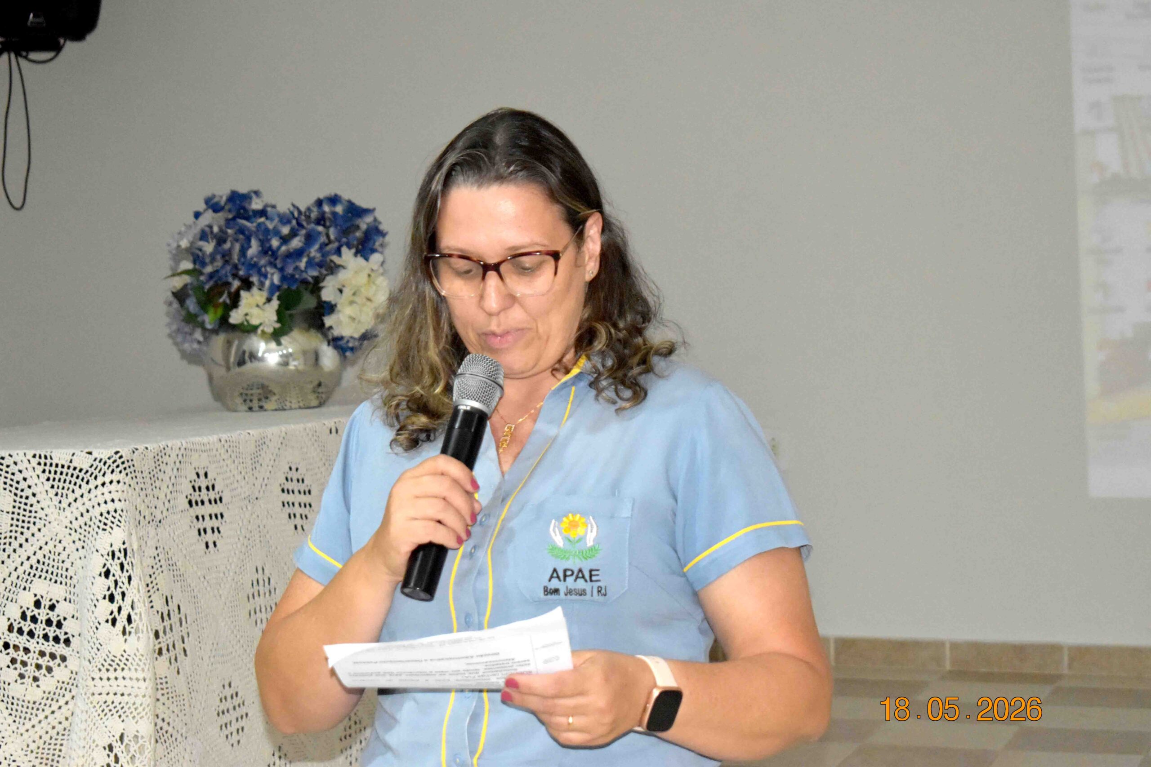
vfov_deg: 16.6
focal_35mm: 82
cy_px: 384
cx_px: 576
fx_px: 2638
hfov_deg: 24.6
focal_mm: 55
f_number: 5.6
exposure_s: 1/60
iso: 3600
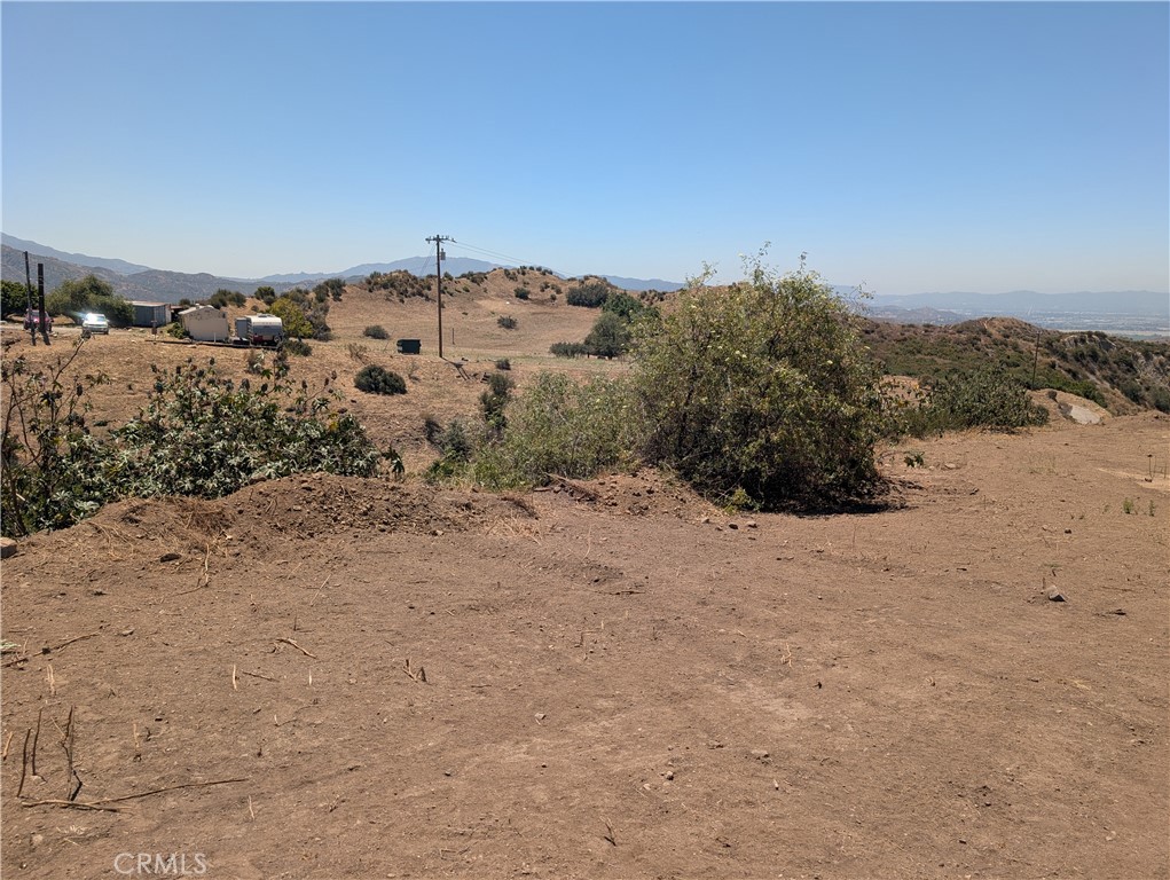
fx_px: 812
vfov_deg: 56.9
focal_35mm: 24
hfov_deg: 71.5
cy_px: 440
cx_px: 585
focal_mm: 6.9
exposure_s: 1/1045
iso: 22
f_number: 1.68
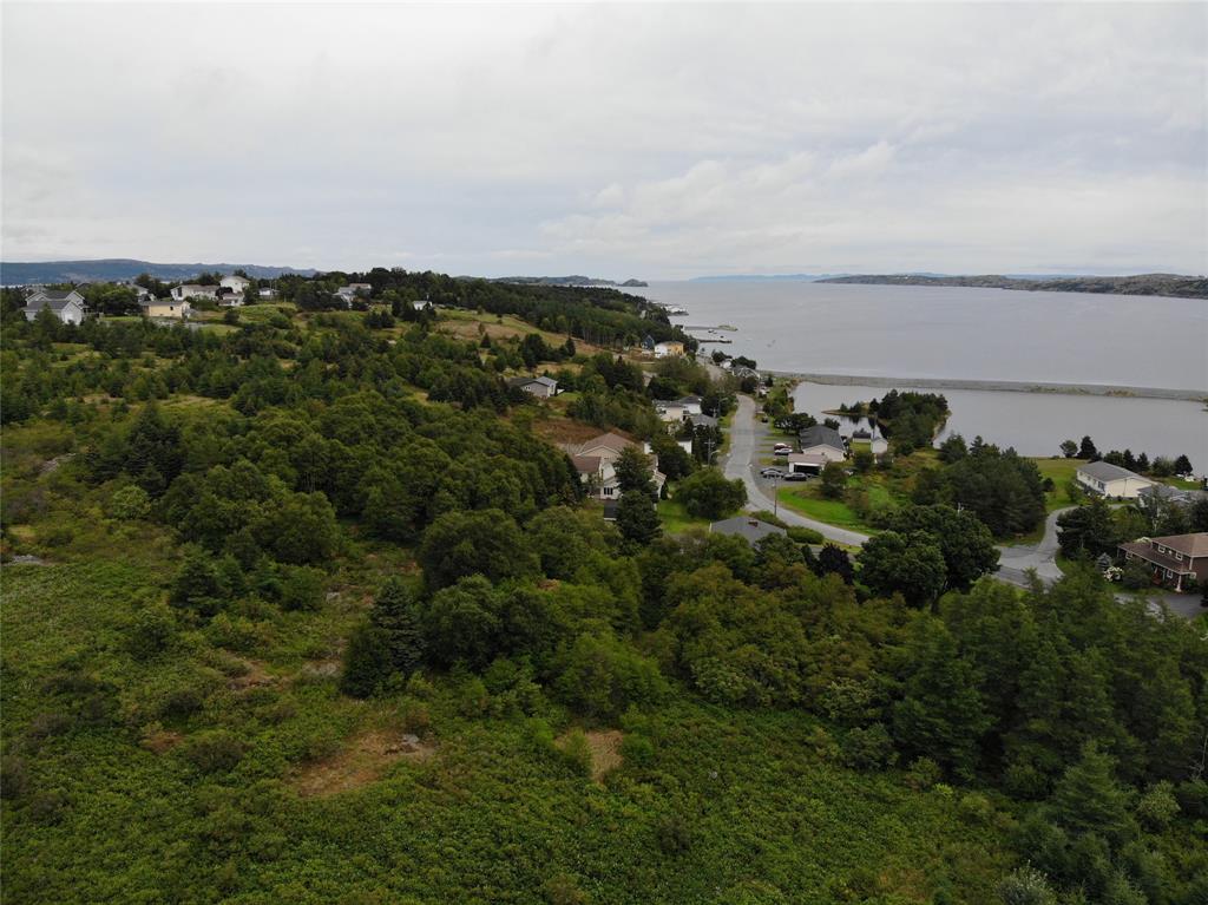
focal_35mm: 24
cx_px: 604
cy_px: 452
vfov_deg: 56.8
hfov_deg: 71.6
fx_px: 837
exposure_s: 1/643
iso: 100
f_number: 2.8
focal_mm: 4.5
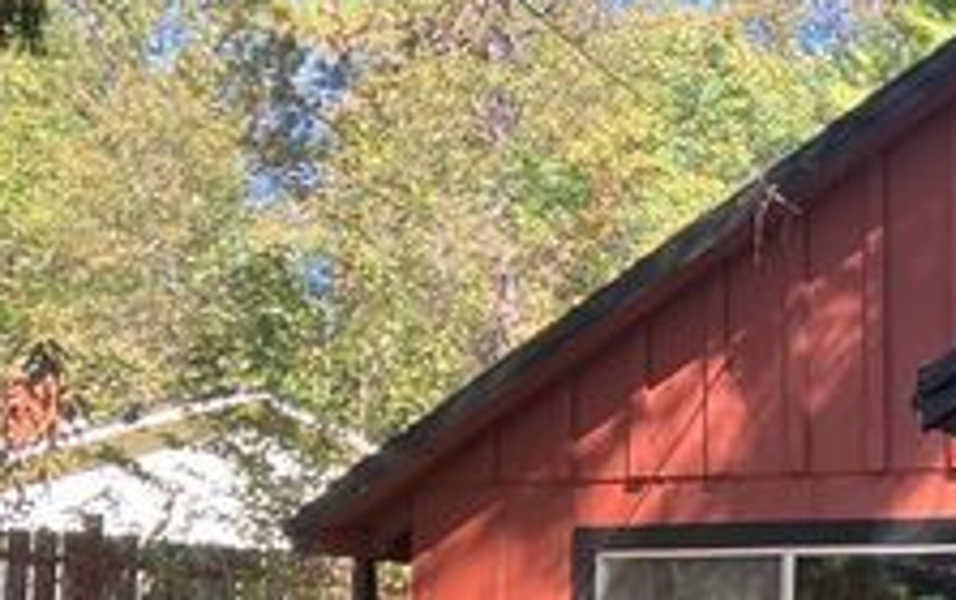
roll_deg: -0.2
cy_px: 566
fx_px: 2217
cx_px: 1329
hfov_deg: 21.4
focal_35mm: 85
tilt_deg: +2.9
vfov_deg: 15.2
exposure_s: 1/121
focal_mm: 3.99
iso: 40
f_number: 1.8
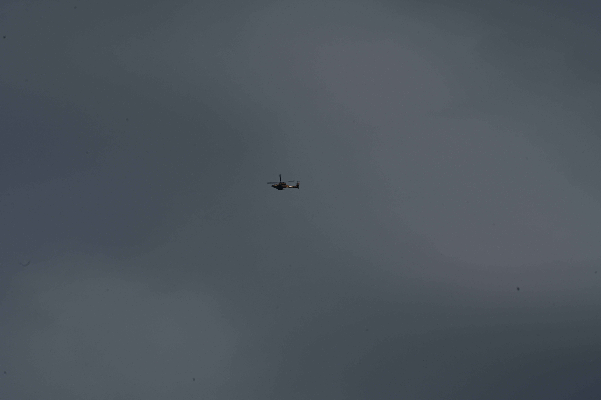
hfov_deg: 12.8
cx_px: 300
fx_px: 2671
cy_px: 200
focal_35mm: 160
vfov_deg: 8.6
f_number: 20
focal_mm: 160
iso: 125
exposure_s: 1/160
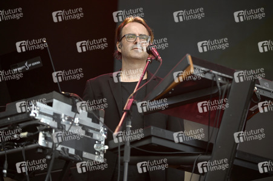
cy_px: 90
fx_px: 909
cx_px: 136
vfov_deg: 11.4
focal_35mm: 120
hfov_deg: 17.1
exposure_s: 1/640
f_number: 2.8
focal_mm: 120
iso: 200
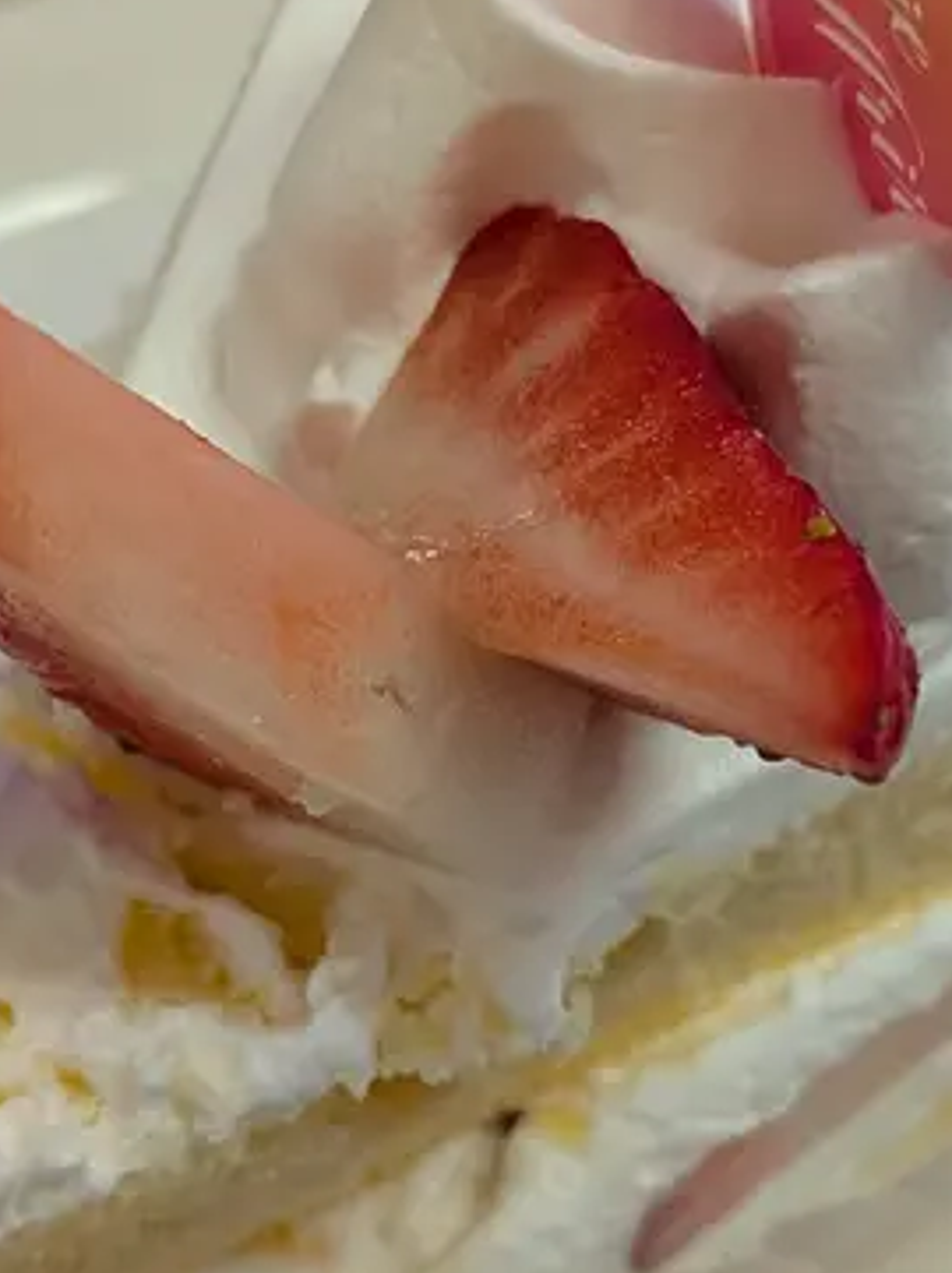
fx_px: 2608
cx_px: 434
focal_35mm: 71
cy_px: 608
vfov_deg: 27.4
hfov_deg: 20.7
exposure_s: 1/100
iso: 122
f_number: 1.7
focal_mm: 4.53
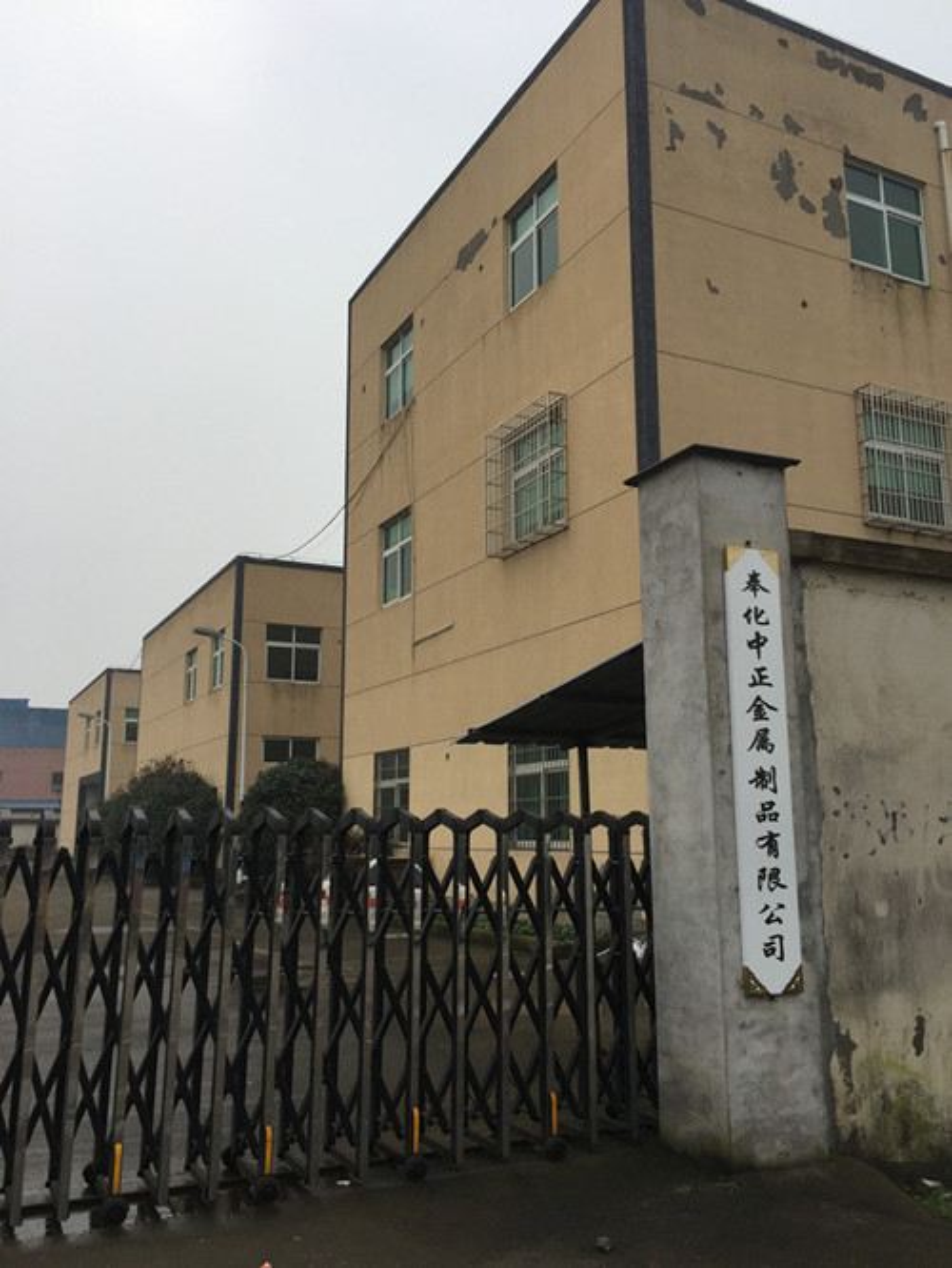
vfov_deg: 61.6
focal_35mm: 29
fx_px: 1063
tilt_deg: +12.4
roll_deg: +0.9
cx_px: 476
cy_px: 634
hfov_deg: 48.3
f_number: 2.2
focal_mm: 4.15
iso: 32
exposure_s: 1/1799
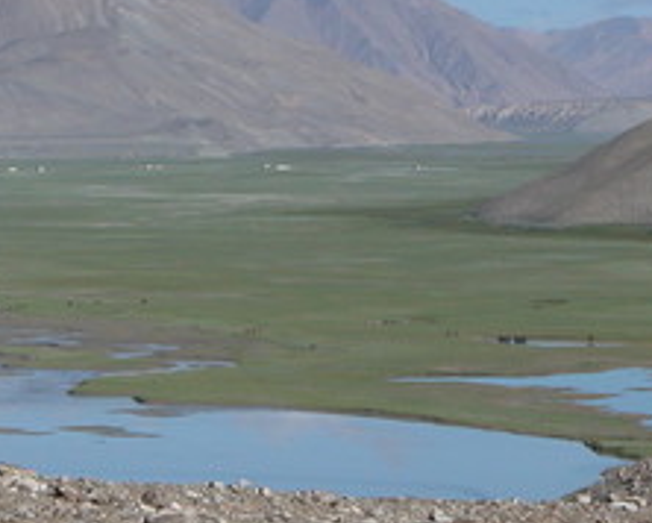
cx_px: -12
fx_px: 5813
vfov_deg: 5.1
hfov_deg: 6.4
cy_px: 179
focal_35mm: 301
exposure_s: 1/478
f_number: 7.4
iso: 100
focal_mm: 27.3
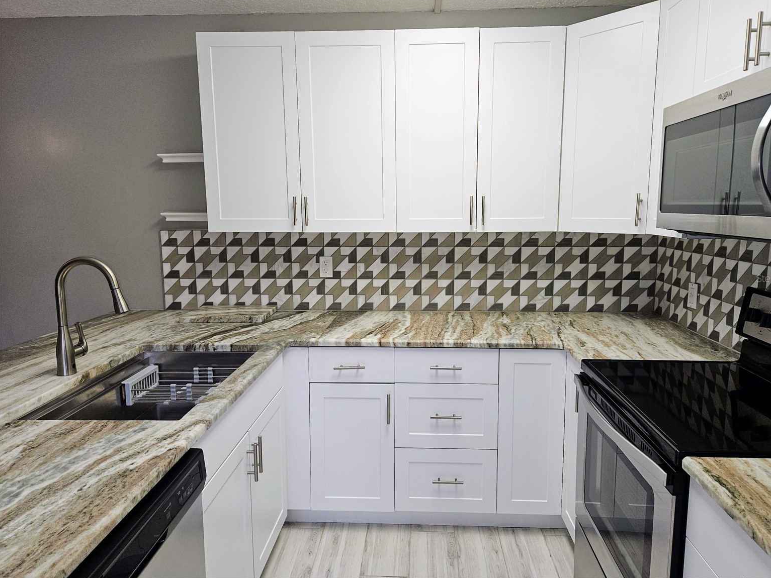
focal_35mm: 24
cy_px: 278
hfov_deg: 71.6
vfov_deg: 56.8
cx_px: 401
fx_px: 535
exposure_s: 1/60
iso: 40
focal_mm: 5.4
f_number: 1.8
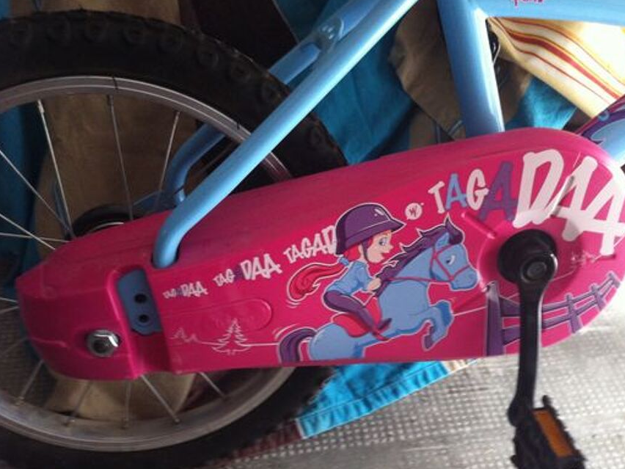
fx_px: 740
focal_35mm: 41
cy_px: 269
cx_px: 363
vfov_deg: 35.1
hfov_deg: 45.6
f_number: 2.8
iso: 200
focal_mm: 3.85
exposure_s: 1/15
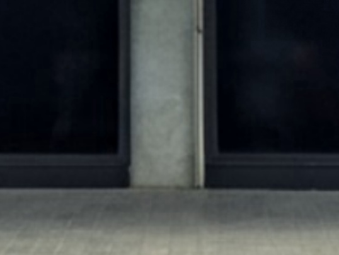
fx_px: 1675
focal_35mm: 171
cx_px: 150
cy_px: -247
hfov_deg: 11.6
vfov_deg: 8.3
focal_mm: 5.4
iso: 25
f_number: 1.8
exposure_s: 1/1000
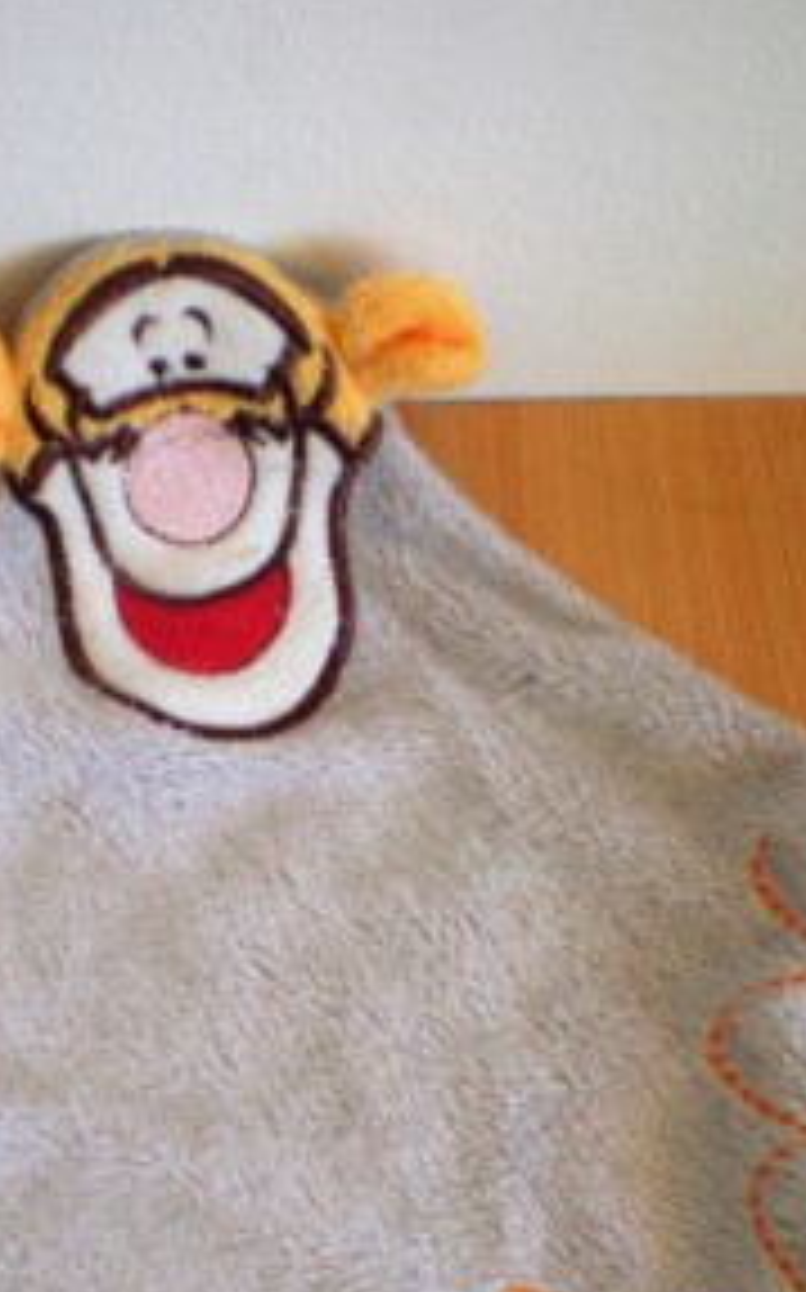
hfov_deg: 17.8
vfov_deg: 27.8
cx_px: 252
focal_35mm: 73
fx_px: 2570
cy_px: 999
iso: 149
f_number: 3.1
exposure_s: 1/60.1
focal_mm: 6.3
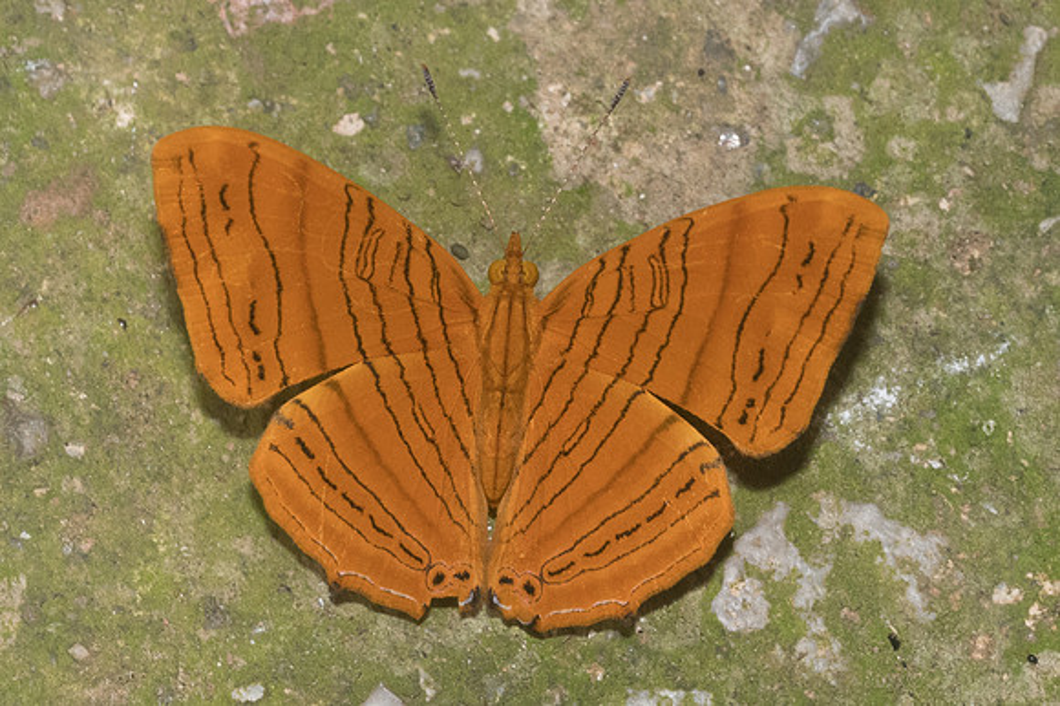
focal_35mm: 479
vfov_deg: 2.9
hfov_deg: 4.3
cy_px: 515
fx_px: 14097
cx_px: 530
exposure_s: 1/250
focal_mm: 150
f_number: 13
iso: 1000
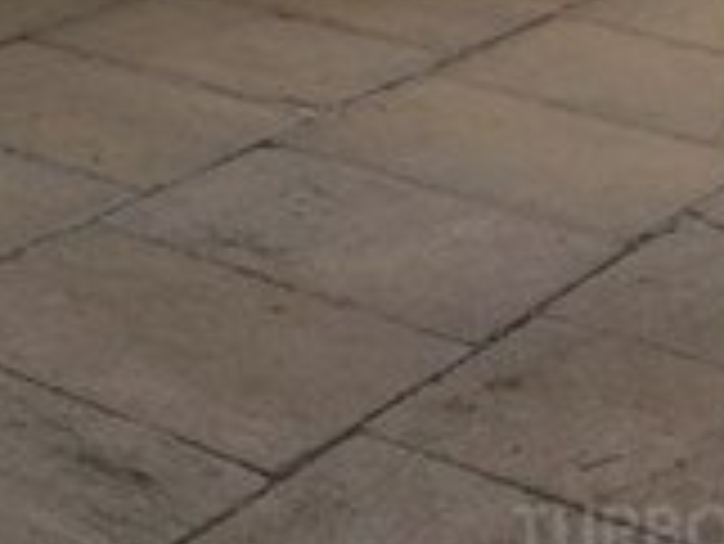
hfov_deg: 14.4
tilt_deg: -2.8
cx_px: -612
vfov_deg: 11.4
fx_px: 2491
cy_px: -501
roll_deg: -1.6
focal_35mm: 119
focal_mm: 4.15
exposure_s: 1/789
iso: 32
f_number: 2.2
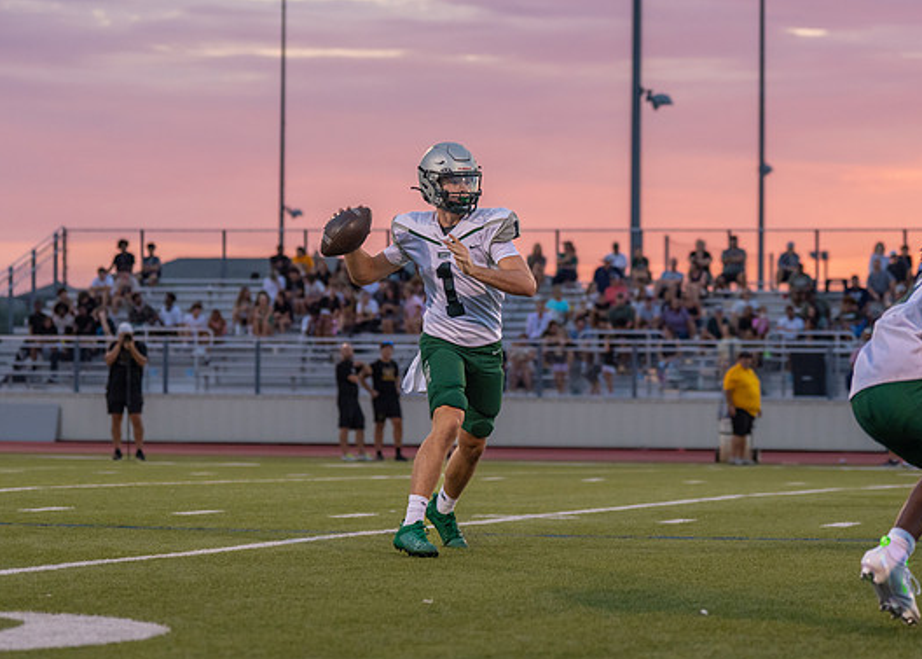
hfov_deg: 13.7
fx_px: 3823
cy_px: 303
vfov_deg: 9.8
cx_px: 540
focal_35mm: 146
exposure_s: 1/1000
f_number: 2.8
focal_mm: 86
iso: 1250
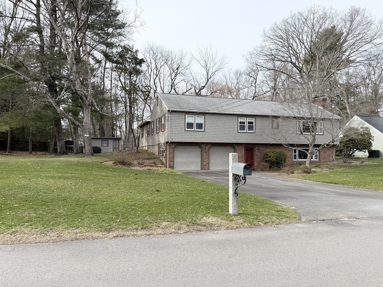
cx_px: 192
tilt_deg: +2.0
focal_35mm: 24
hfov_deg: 71.6
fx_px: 266
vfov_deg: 56.8
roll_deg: -0.5
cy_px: 144
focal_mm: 6.76
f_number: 1.78
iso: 80
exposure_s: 1/2000
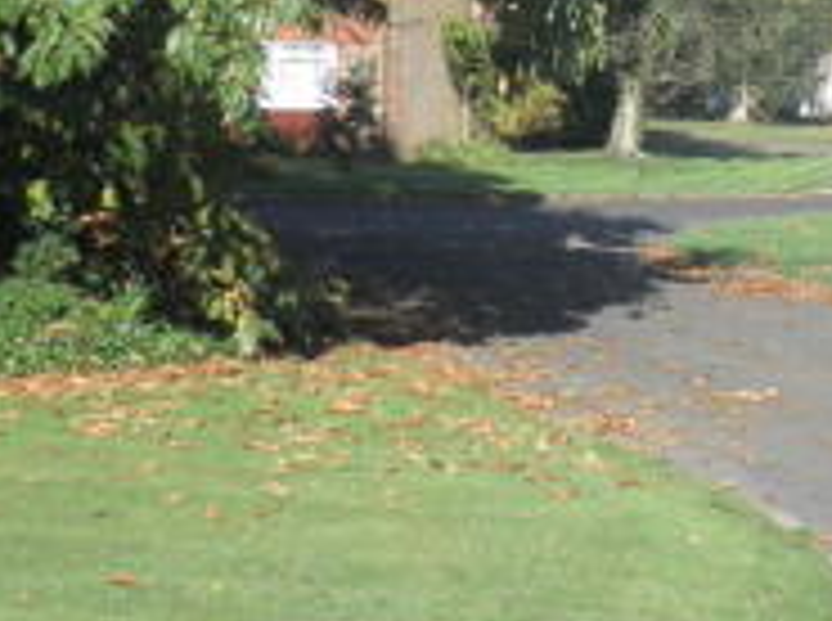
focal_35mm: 101
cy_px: -11
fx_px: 2423
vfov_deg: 14.4
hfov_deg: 18.9
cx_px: 870
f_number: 9.4
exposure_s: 1/80
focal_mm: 5.9
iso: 64
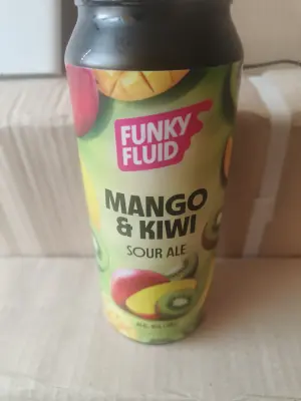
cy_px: 200
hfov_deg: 56.8
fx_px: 278
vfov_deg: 71.6
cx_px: 150
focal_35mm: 24
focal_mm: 5.59
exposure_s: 1/50
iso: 320
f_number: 3.2
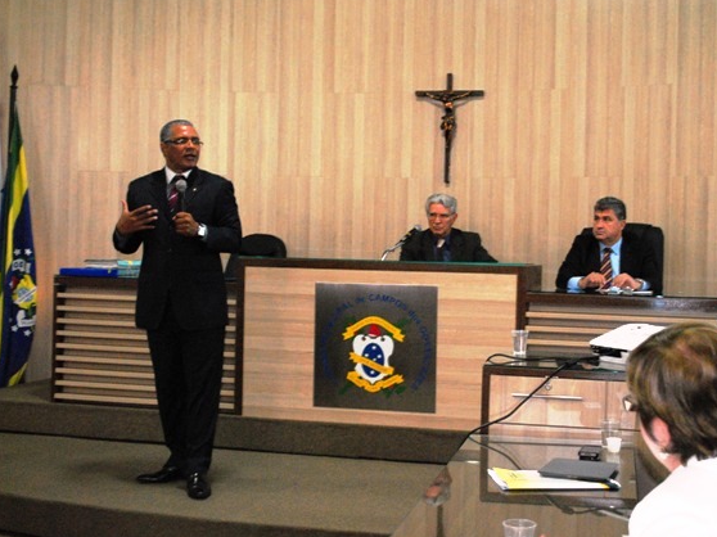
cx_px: 406
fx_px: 1097
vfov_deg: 27.5
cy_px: 268
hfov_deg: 36.1
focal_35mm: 53
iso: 1600
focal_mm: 32
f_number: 5
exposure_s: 1/15
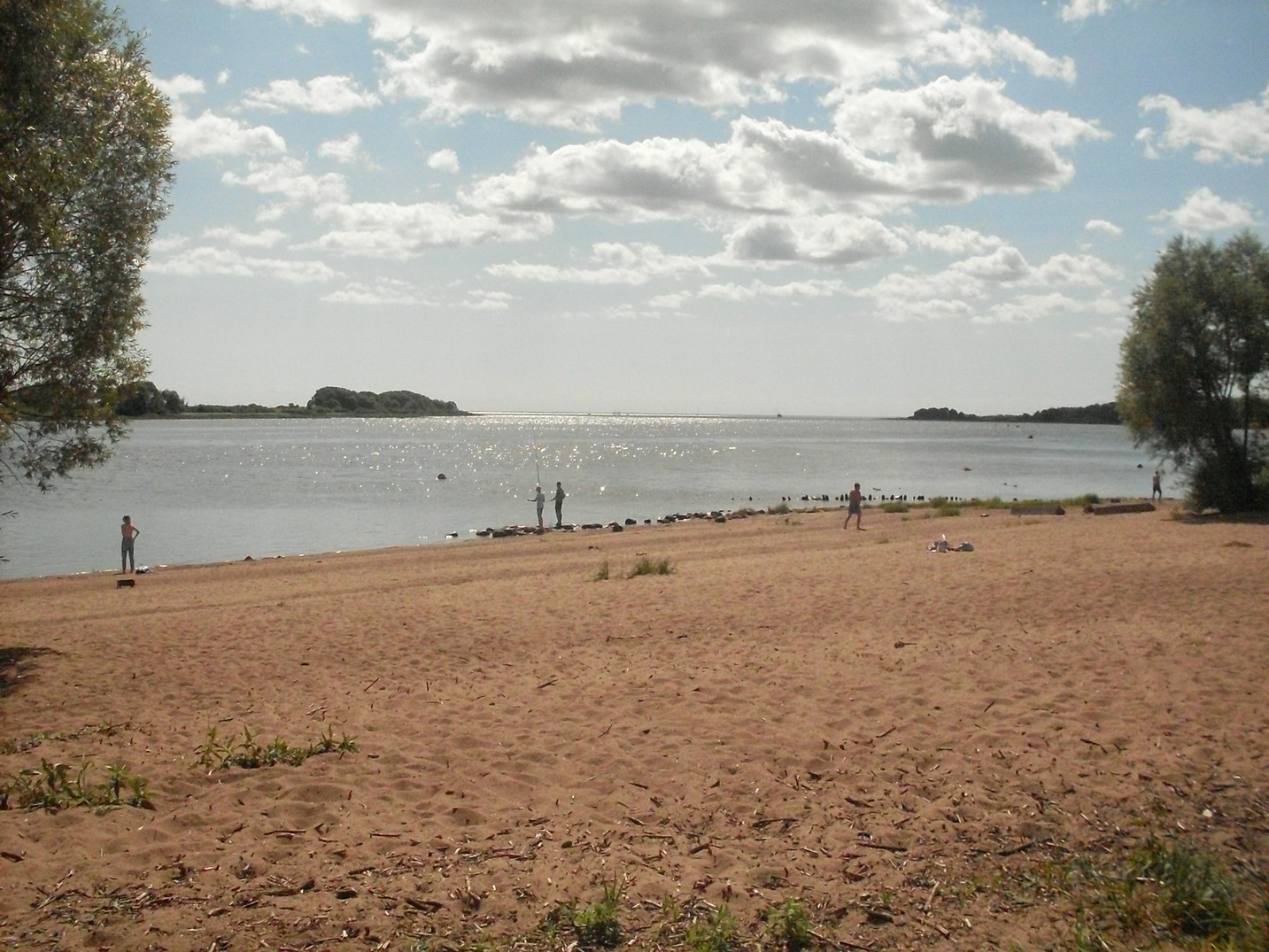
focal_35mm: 38
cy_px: 476
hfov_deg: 49.0
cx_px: 634
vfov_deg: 37.7
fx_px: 1393
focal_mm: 6.3
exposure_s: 1/2000
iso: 400
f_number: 8.4
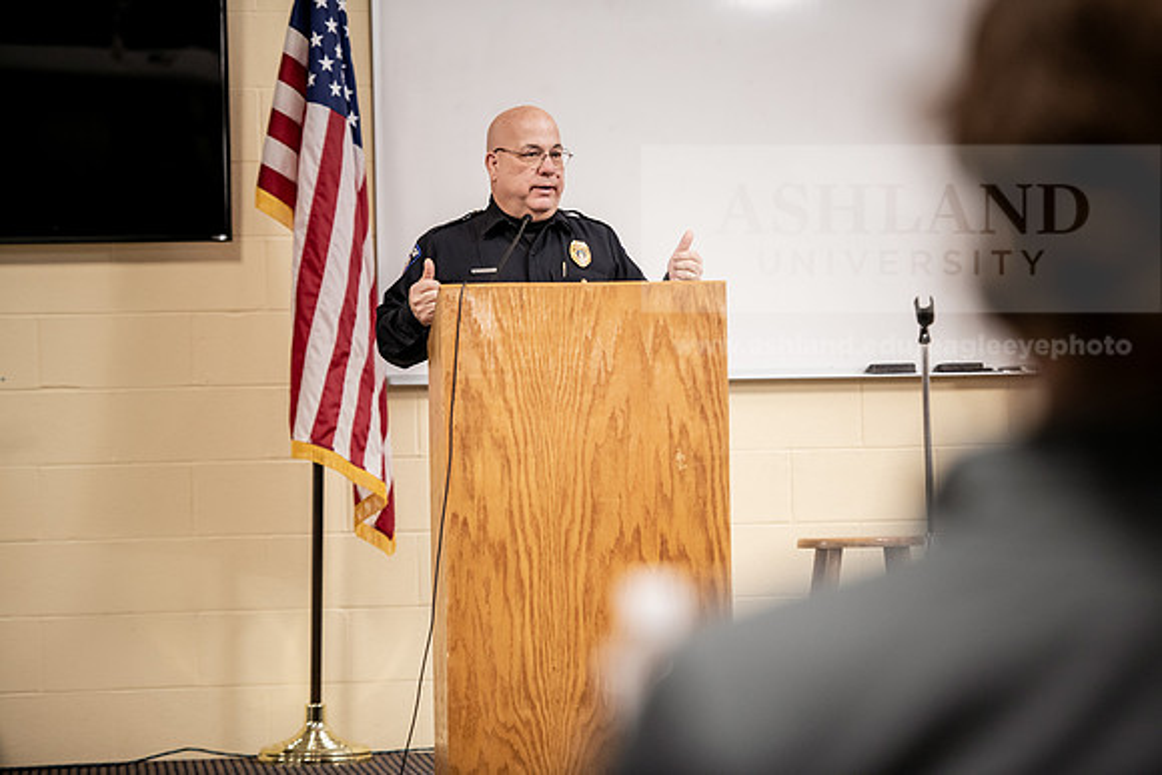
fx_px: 4520
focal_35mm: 140
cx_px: 581
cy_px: 388
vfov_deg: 9.8
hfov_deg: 14.7
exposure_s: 1/200
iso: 1600
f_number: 2.8
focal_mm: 140
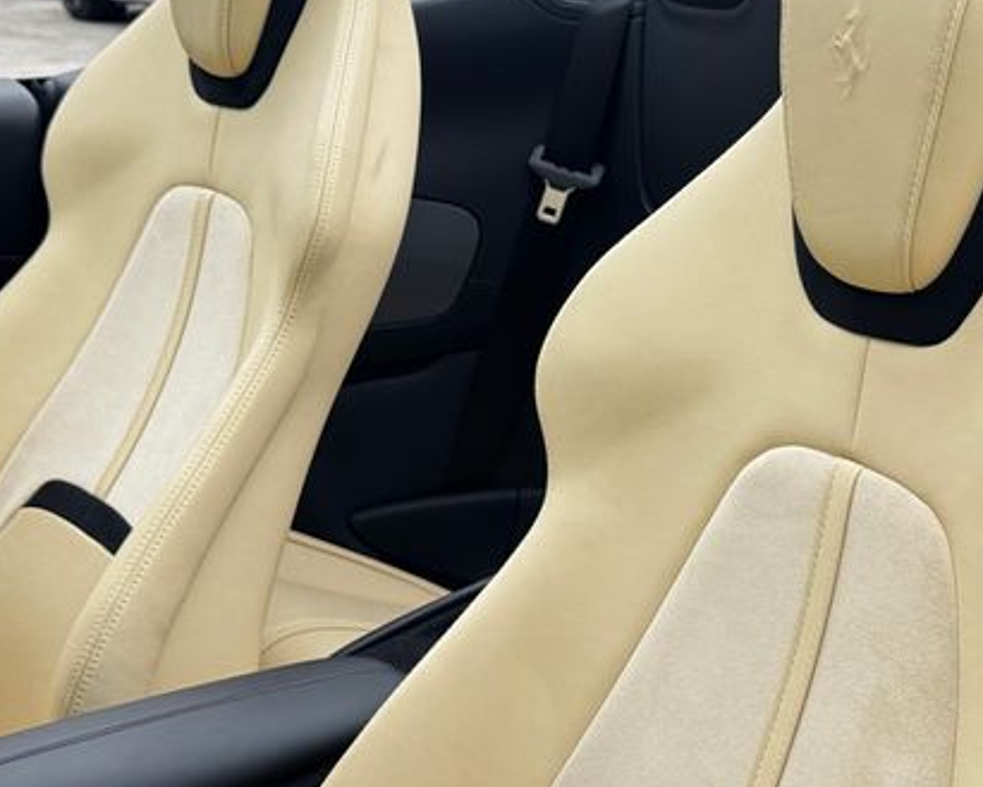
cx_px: 718
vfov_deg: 21.0
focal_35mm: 73
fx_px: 2124
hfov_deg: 25.8
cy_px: 316
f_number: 1.78
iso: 64
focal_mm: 6.76
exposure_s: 1/514
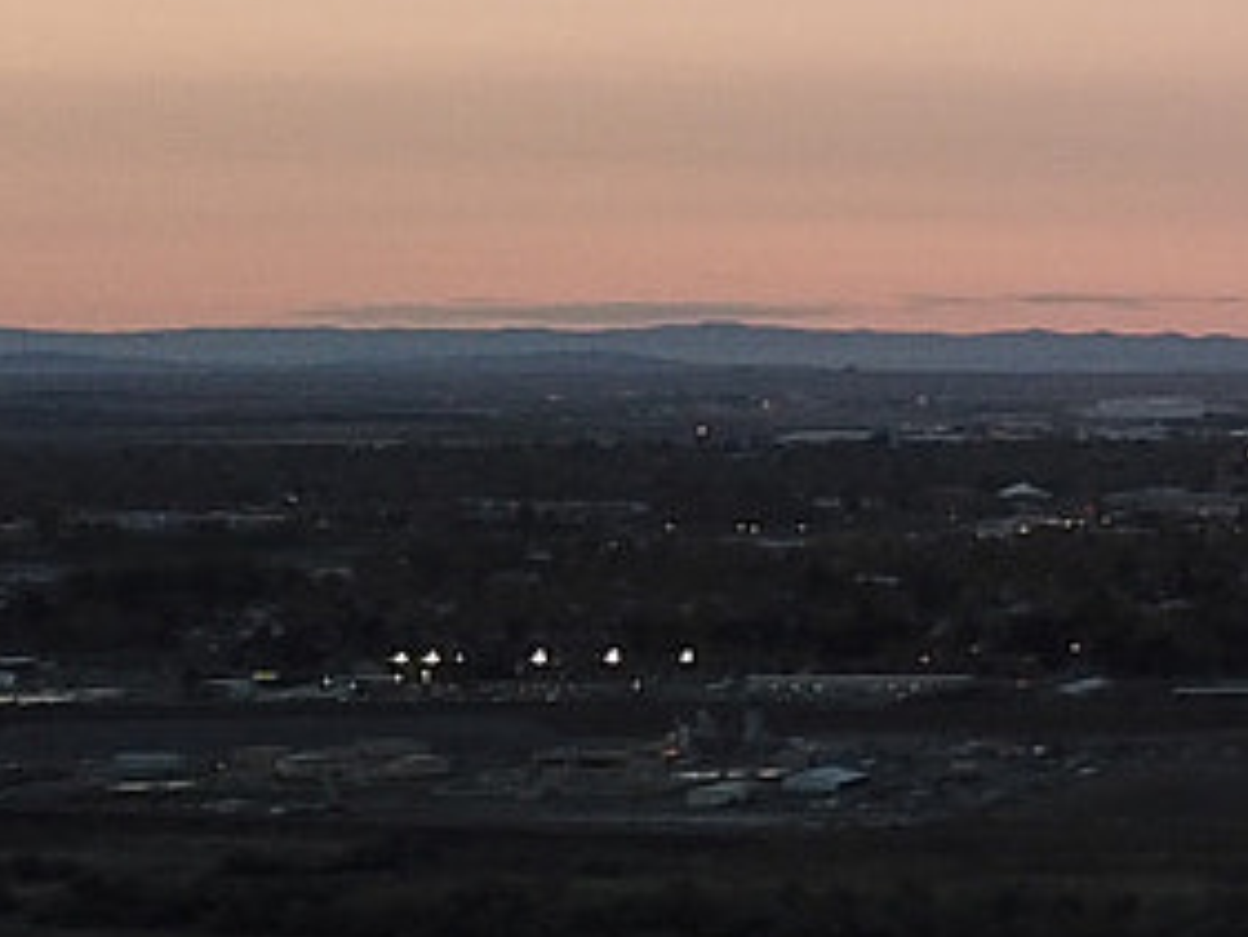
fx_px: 5338
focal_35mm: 148
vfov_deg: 10.0
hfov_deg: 11.4
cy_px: 284
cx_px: 2829
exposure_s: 1/30
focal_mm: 4.73
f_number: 2.2
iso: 100
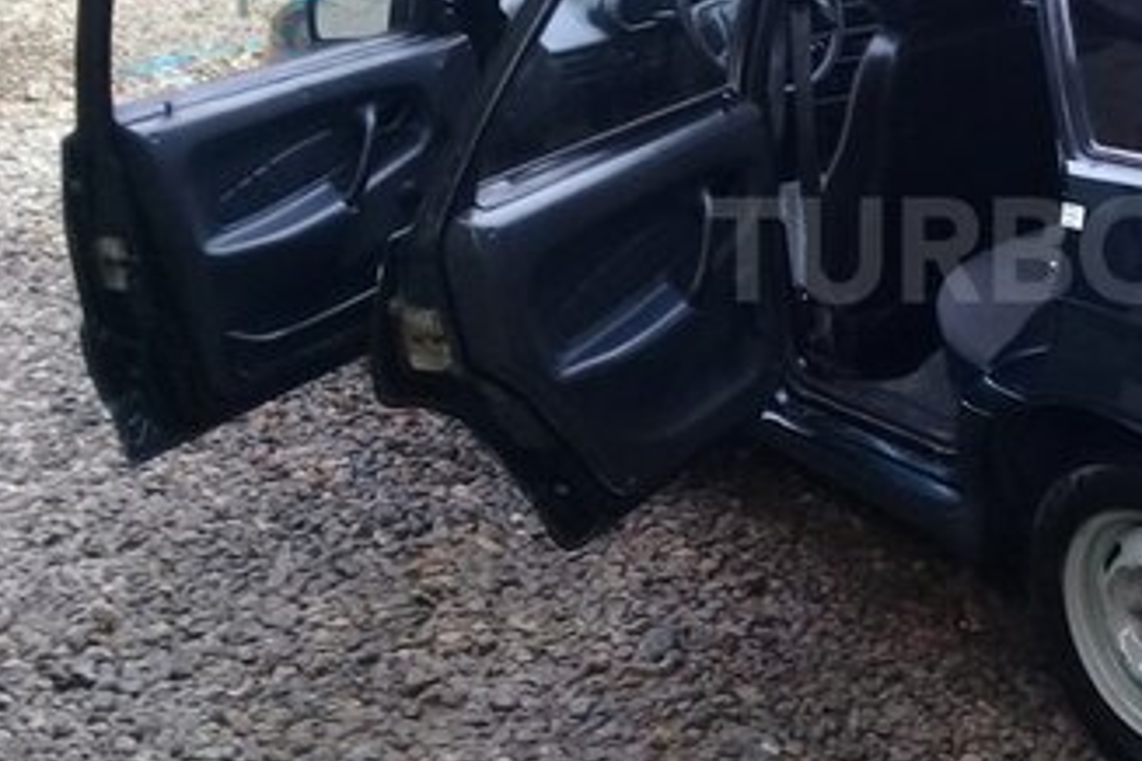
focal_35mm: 65
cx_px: 1065
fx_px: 2062
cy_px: 250
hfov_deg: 29.5
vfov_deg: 20.8
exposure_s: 1/33
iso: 64
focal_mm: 3.3
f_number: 2.2
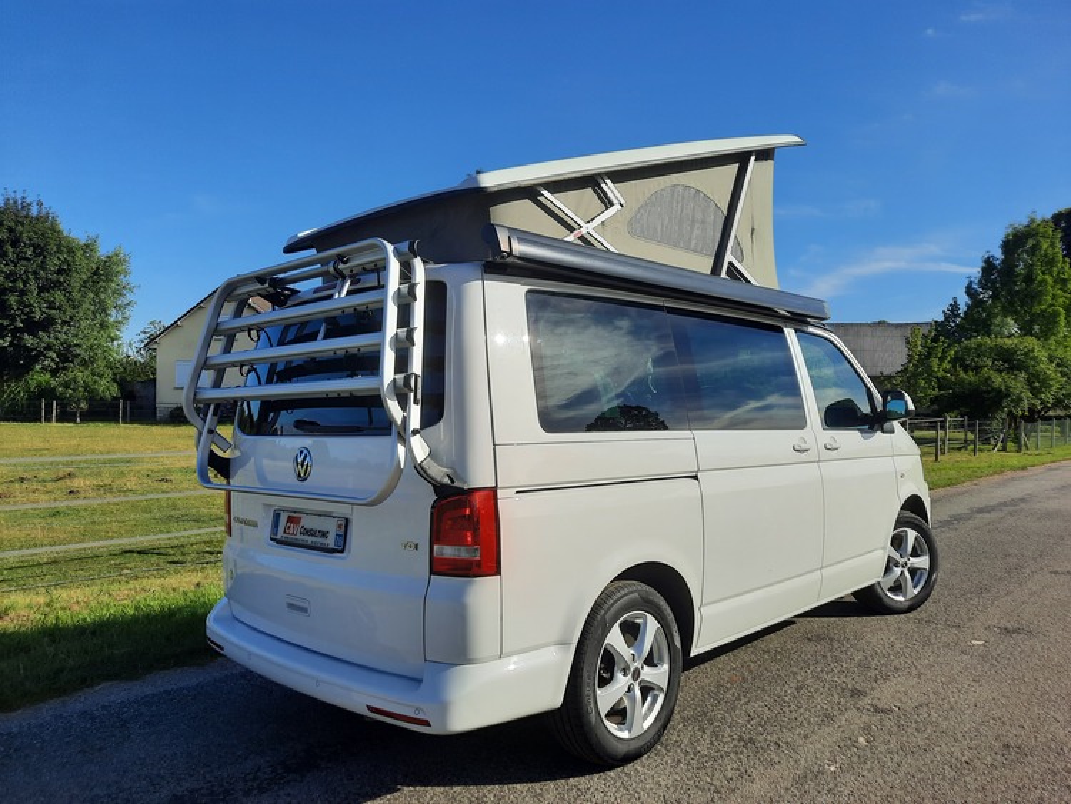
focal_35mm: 25
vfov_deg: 54.9
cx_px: 536
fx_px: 774
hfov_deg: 69.4
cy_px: 402
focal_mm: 4.6
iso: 32
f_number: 2
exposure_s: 1/1653
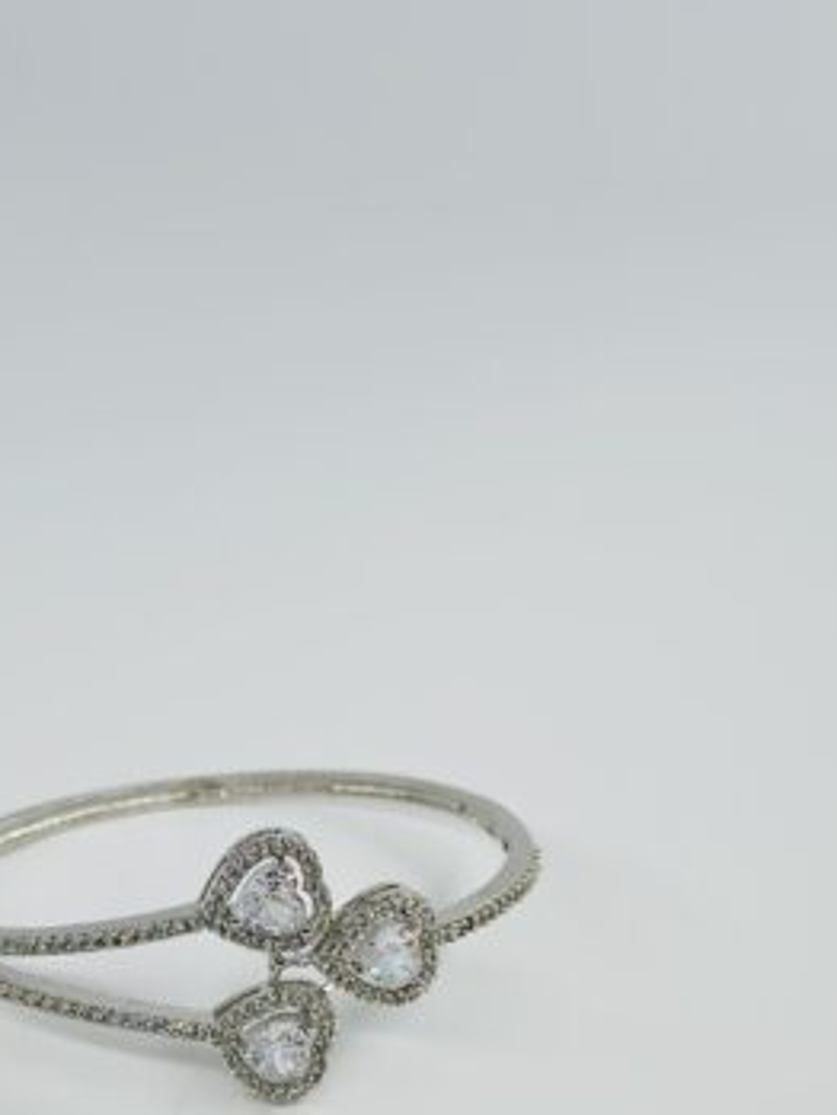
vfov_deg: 25.1
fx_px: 2481
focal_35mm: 77
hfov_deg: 19.0
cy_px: 818
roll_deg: -2.5
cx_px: 227
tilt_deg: -30.3
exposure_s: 1/1916
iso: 80
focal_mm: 6.86
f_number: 1.78
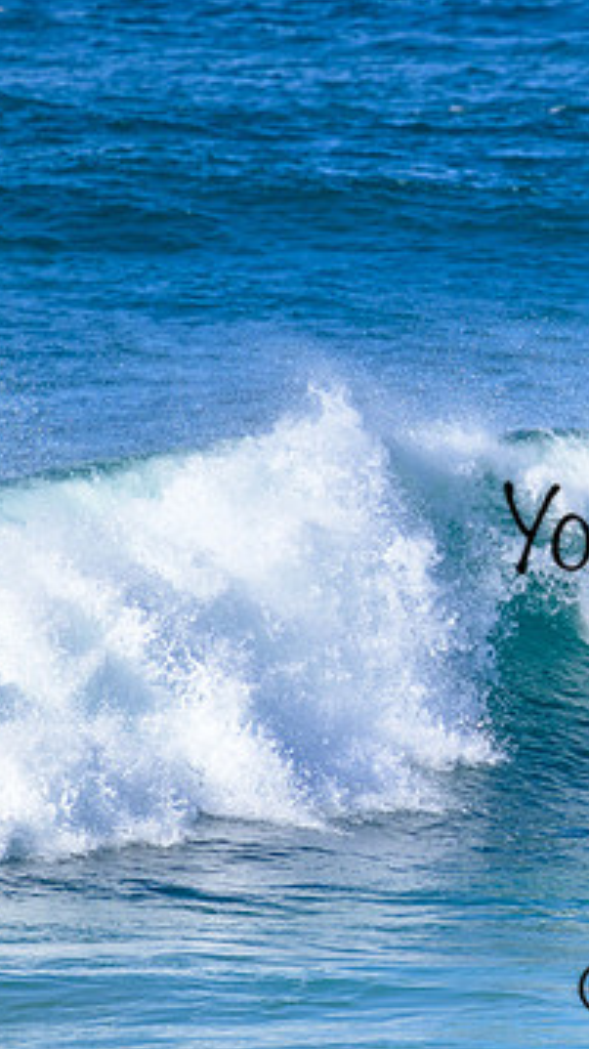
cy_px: 503
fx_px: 26442
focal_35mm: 951
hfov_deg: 1.3
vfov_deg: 2.3
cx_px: 806
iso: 800
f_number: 8
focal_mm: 560
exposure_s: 1/2000
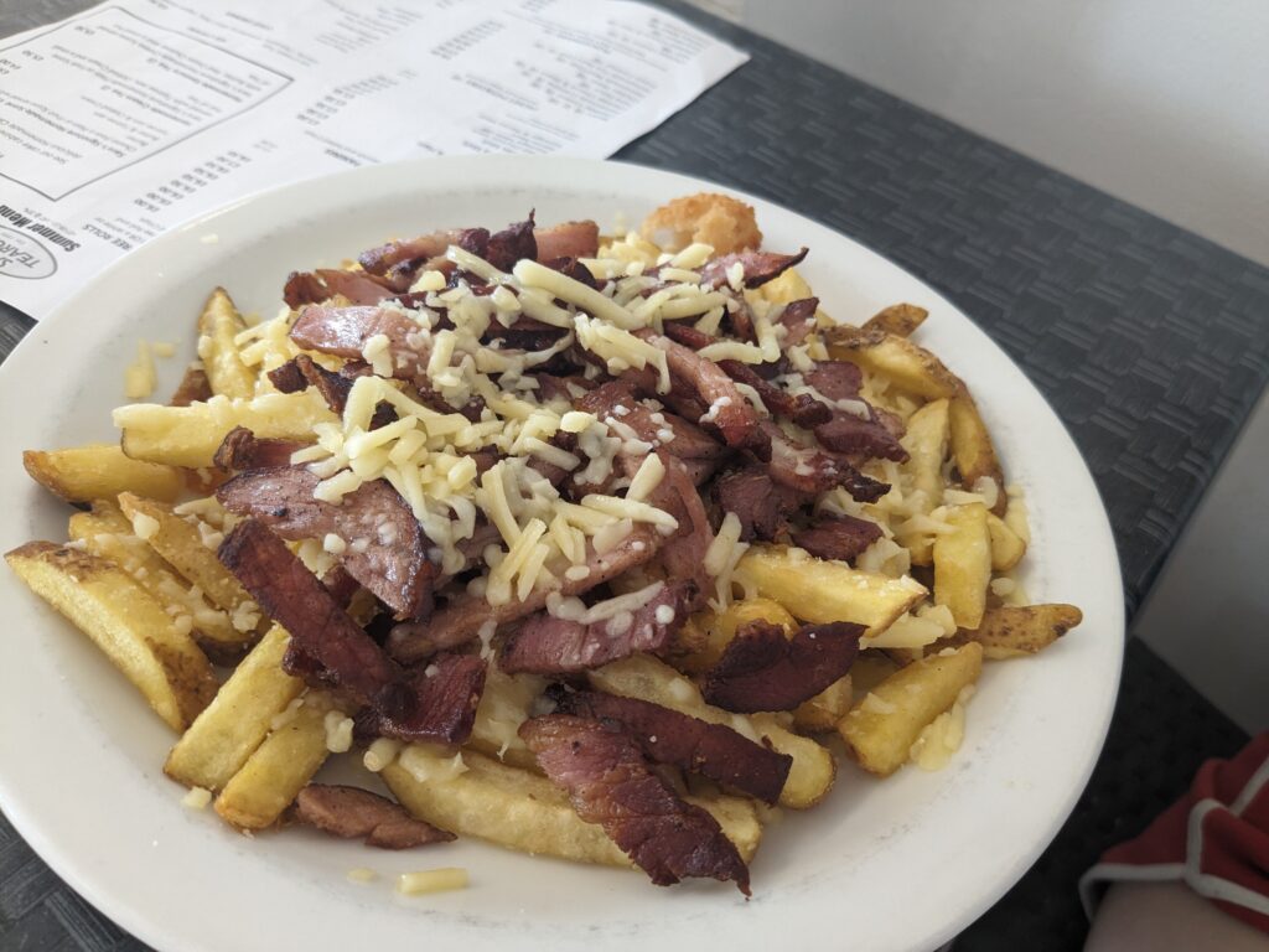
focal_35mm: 27
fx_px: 990
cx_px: 634
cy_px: 476
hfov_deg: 65.3
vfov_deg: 51.4
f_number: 1.73
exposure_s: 1/99.9
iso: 83
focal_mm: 4.38
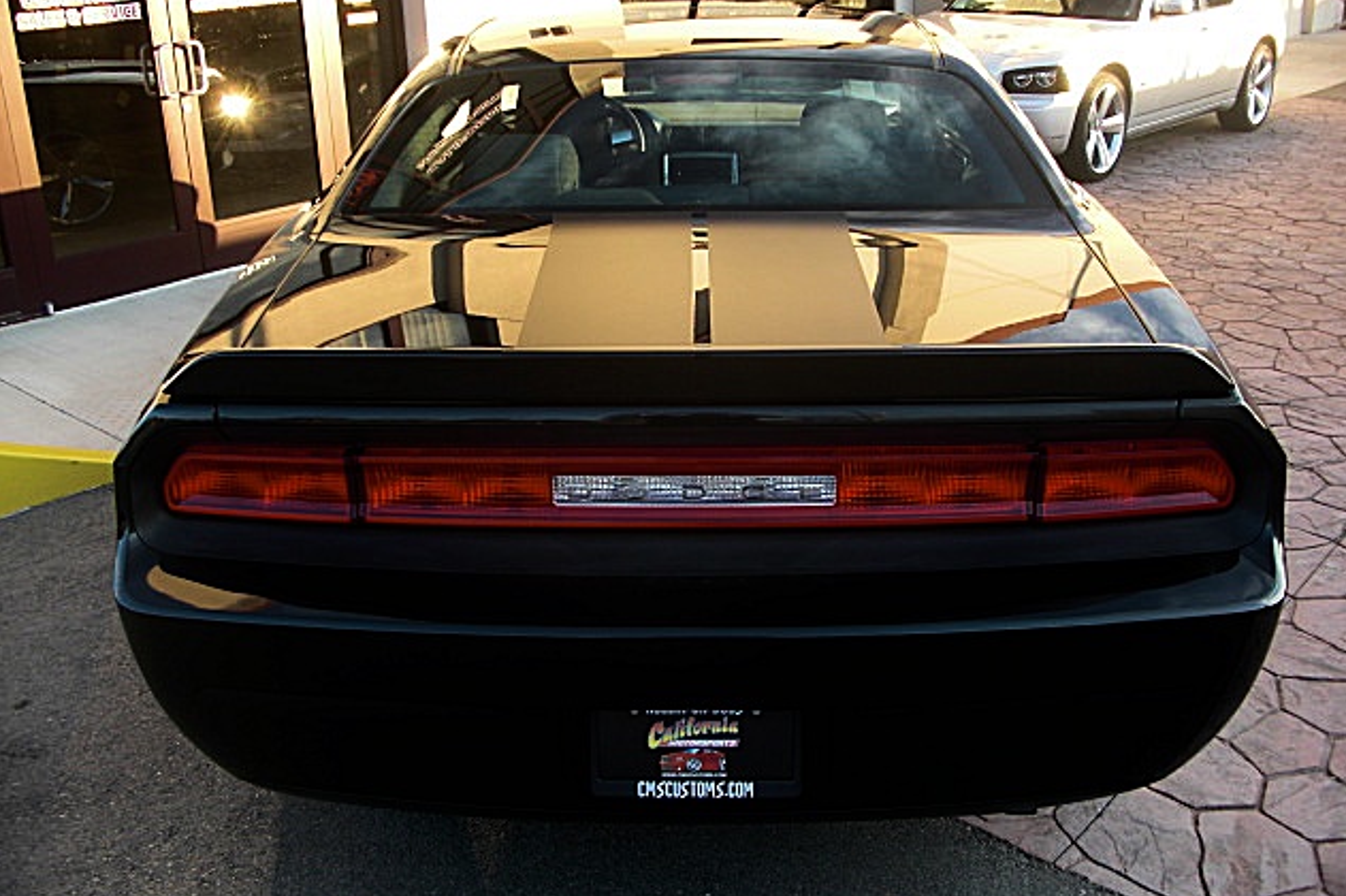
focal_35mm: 38
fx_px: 1420
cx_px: 680
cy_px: 442
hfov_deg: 50.7
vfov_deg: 35.0
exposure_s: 1/100
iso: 50
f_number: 2.8
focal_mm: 6.3
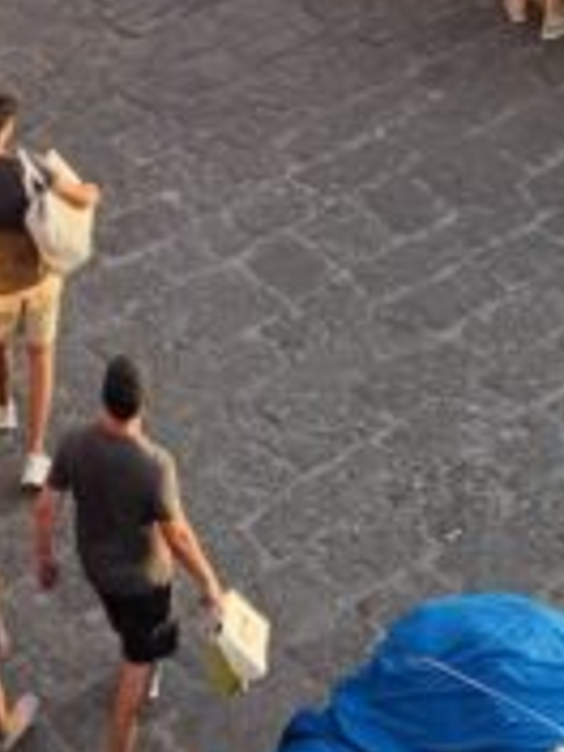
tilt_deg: -13.8
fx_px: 3041
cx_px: 393
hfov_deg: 10.6
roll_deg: +0.8
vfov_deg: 11.8
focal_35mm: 140
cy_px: -978
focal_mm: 6.76
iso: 80
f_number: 1.78
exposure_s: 1/345
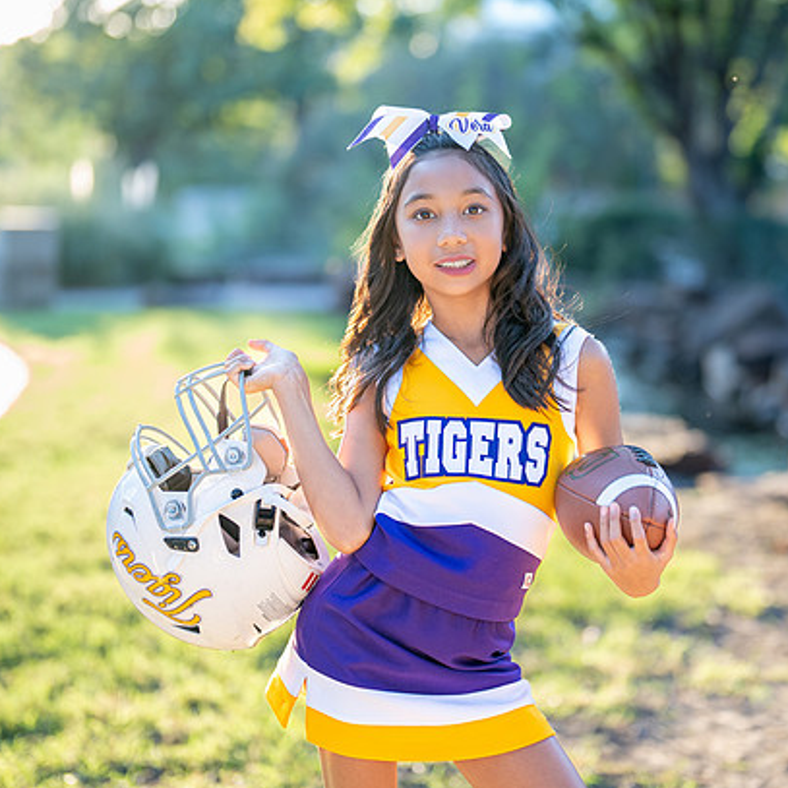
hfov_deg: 22.2
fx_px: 2009
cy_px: 363
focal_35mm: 78
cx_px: 479
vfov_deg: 22.2
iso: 250
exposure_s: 1/400
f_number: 1.2
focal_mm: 50
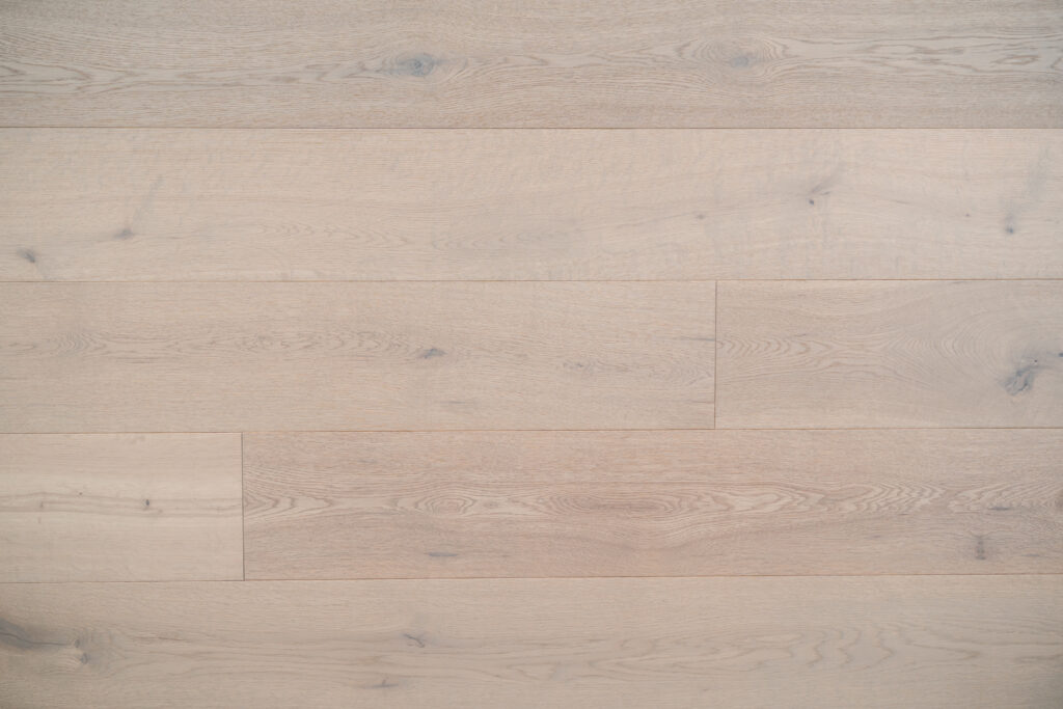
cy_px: 354
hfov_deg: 39.6
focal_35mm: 50
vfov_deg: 27.0
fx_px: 1476
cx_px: 532
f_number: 4
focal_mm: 50
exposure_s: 1/200
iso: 400
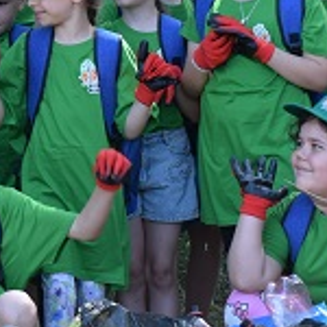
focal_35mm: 268
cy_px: 210
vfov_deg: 6.5
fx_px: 2864
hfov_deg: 6.5
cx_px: 13
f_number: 7.1
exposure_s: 1/200
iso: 400
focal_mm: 45
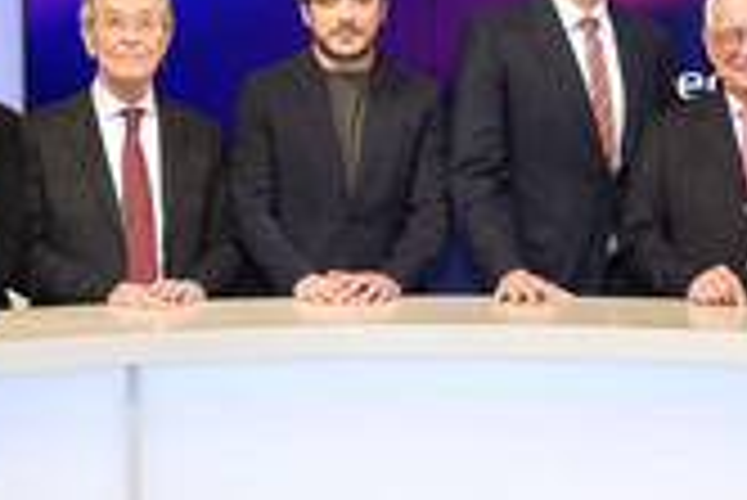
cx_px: 299
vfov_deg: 18.0
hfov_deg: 26.6
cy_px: 297
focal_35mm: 76
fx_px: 1578
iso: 2000
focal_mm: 28
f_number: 5
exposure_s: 1/125
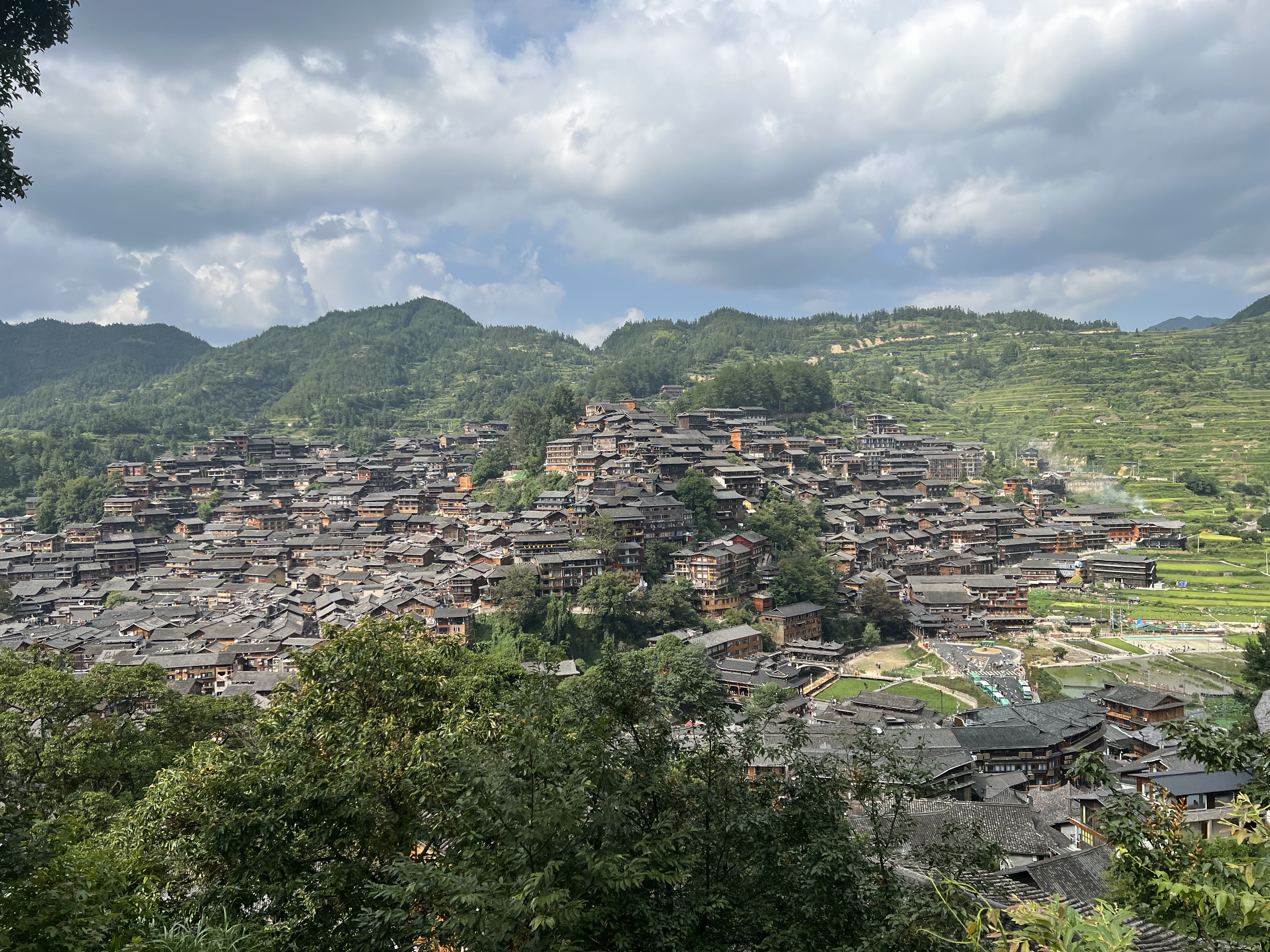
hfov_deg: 67.3
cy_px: 476
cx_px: 635
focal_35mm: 26
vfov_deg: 53.1
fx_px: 954
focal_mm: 5.7
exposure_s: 1/4444
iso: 50
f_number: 1.5
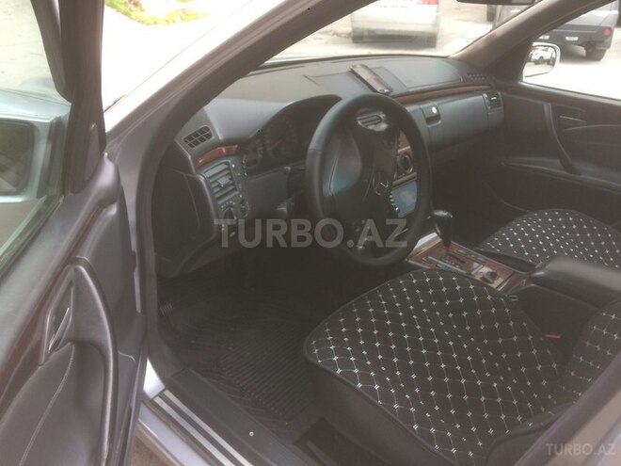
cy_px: 233
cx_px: 310
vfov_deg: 48.2
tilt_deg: -27.8
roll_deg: +0.5
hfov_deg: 61.7
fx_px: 520
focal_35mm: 29
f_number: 2.2
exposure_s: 1/33
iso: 32
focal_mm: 4.15
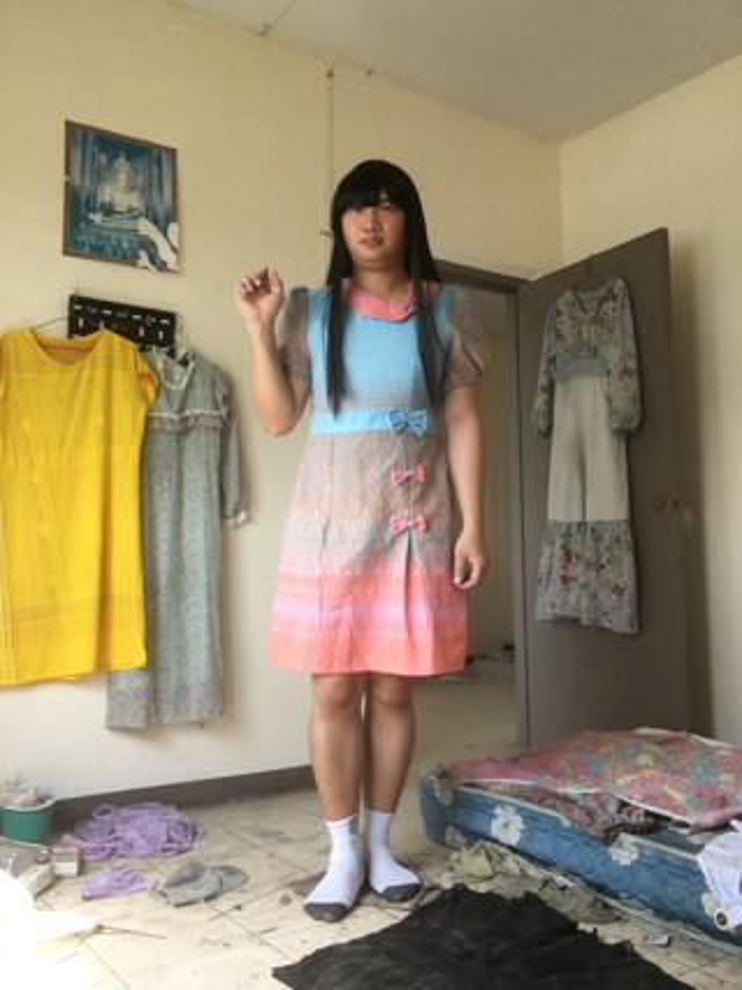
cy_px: 495
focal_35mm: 31
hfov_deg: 45.4
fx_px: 886
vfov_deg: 58.4
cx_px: 371
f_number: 2.2
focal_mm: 2.65
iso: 32
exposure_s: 1/110
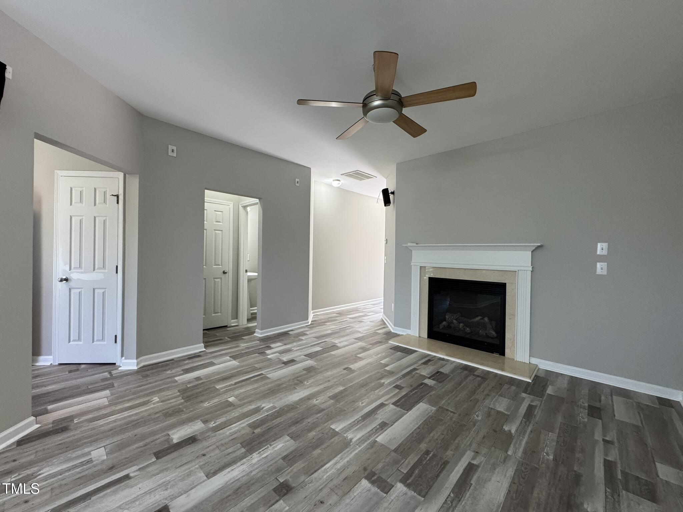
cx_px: 342
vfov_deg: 85.7
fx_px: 276
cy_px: 256
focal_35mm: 14
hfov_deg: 102.1
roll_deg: -0.7
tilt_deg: -0.7
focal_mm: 2.22
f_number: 2.2
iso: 320
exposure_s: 1/120
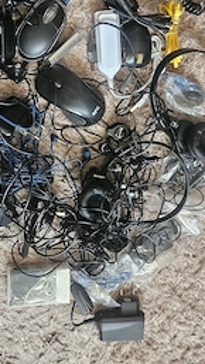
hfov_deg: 30.1
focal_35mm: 39
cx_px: 59
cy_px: 92
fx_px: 376
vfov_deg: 49.6
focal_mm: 5.4
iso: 640
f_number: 1.8
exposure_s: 1/33.4
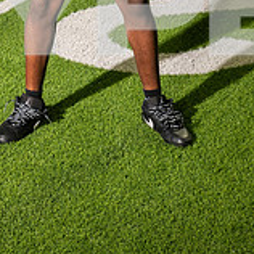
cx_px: 82
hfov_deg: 15.0
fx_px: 963
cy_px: -106
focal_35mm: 116
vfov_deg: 14.2
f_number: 7.1
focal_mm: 48
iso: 1000
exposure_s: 1/400
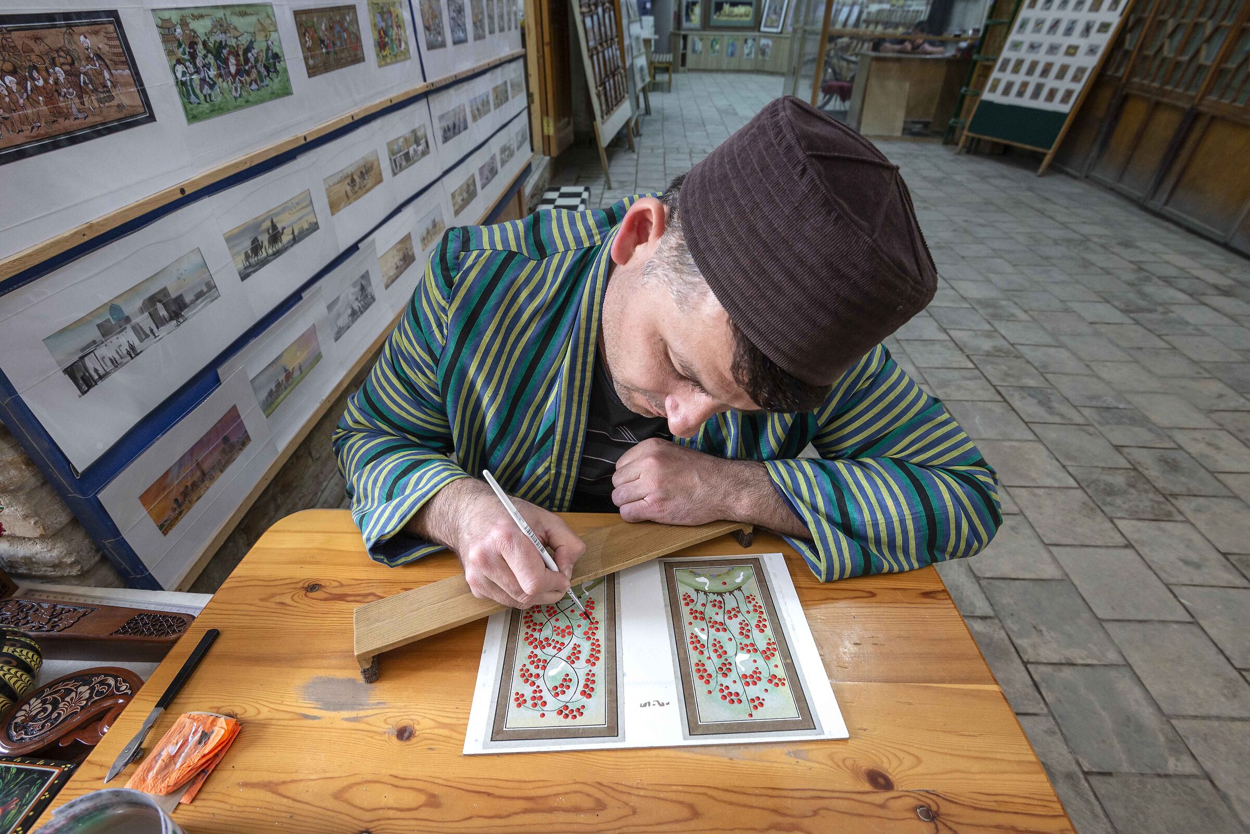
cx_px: 625
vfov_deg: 73.8
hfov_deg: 96.7
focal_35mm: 16
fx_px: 556
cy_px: 417
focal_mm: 16
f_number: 6.3
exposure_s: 1/80
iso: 1100
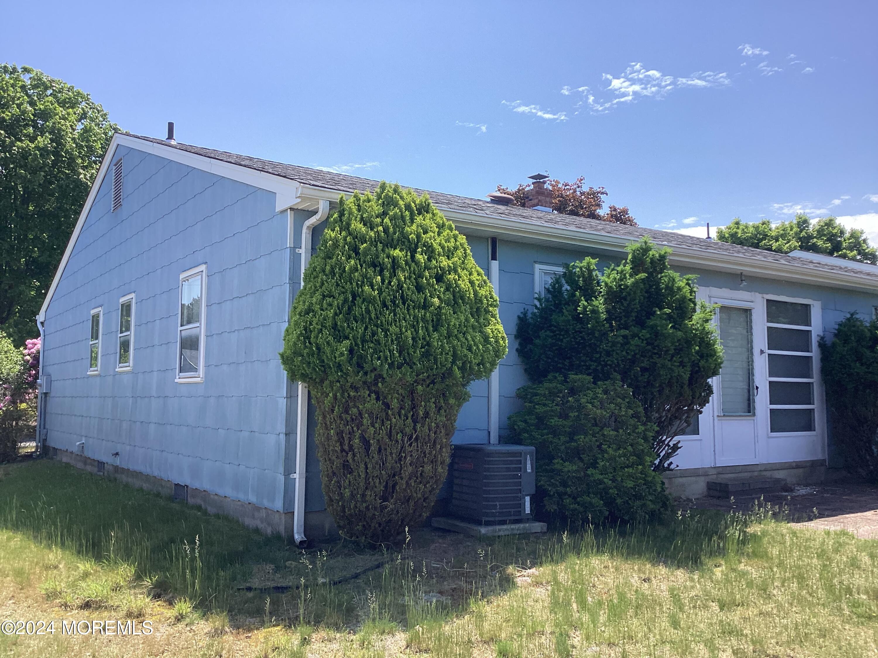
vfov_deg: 45.4
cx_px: 439
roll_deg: +0.4
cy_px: 329
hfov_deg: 58.4
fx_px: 786
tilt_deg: +4.6
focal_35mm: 31
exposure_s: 1/1116
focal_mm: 3.3
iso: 25
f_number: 2.4
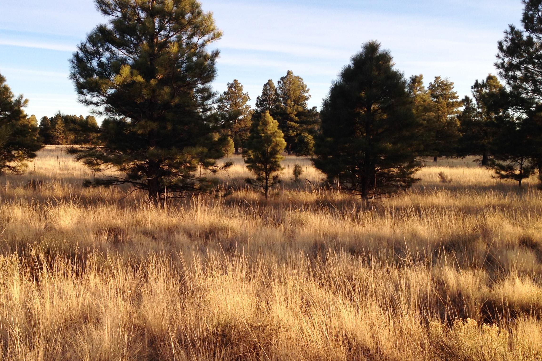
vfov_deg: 29.8
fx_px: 677
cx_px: 190
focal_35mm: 45
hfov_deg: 43.1
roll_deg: -0.5
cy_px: 194
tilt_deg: -4.0
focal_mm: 4.12
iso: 50
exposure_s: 1/341
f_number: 2.4
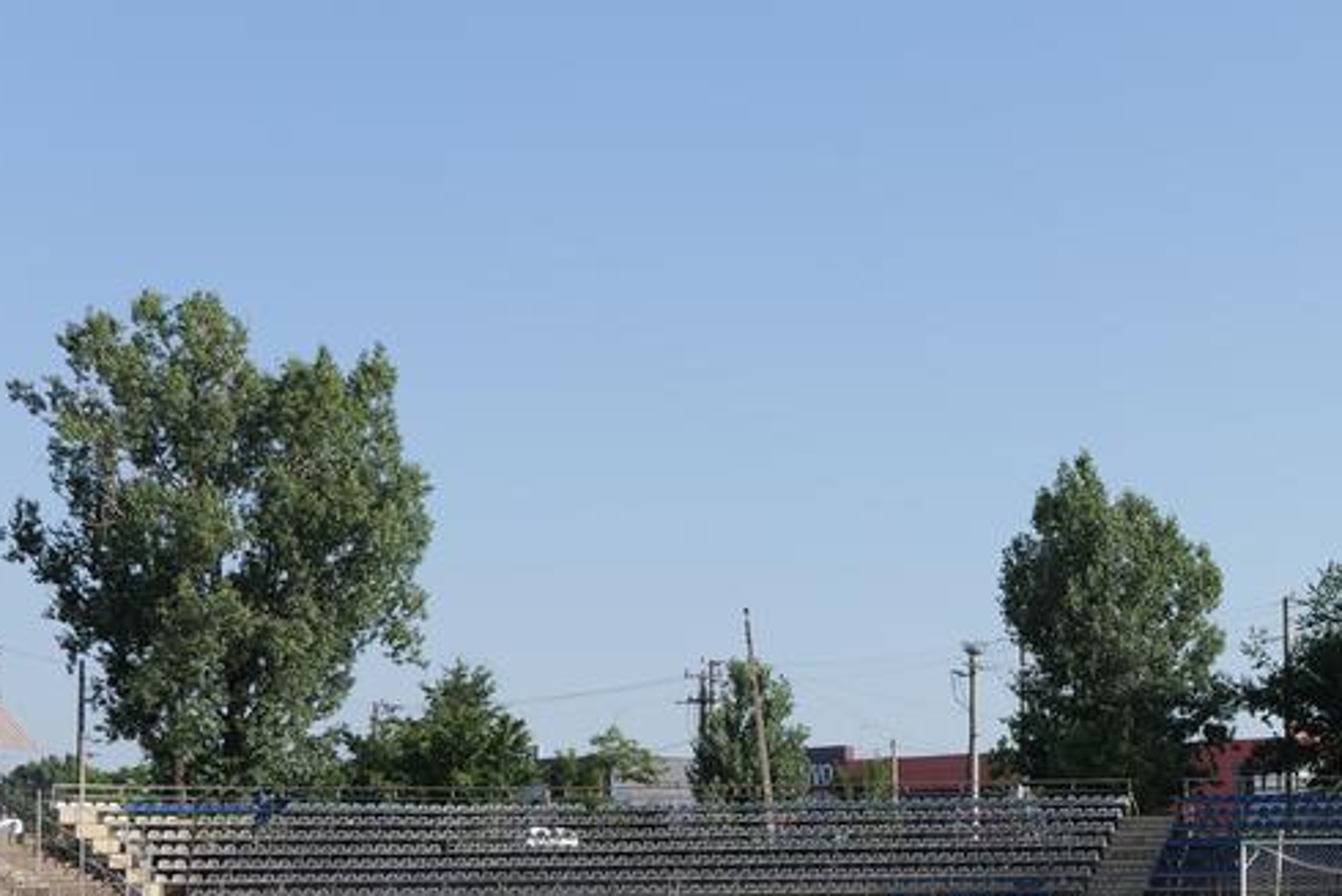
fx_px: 2647
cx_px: 1495
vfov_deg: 19.0
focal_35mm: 71
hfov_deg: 26.1
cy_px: 740
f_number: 4
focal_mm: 29
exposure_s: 1/1000
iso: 80
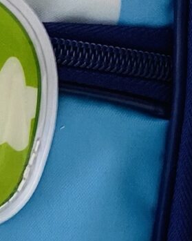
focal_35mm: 186
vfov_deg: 10.3
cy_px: 221
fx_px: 1322
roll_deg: +0.6
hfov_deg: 7.9
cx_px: -187
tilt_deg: -14.2
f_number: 1.8
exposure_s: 1/60
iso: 250
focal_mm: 4.25
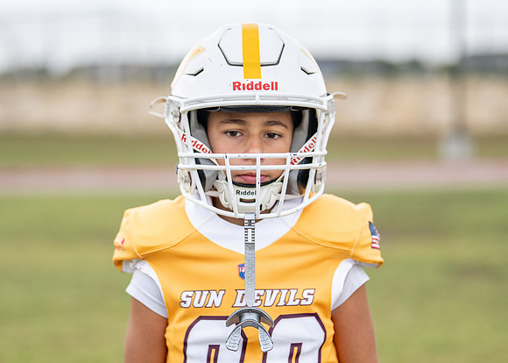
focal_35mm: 93
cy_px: 170
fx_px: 1342
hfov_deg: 21.4
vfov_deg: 15.4
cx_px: 233
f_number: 1.2
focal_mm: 50
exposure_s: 1/1000
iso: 320
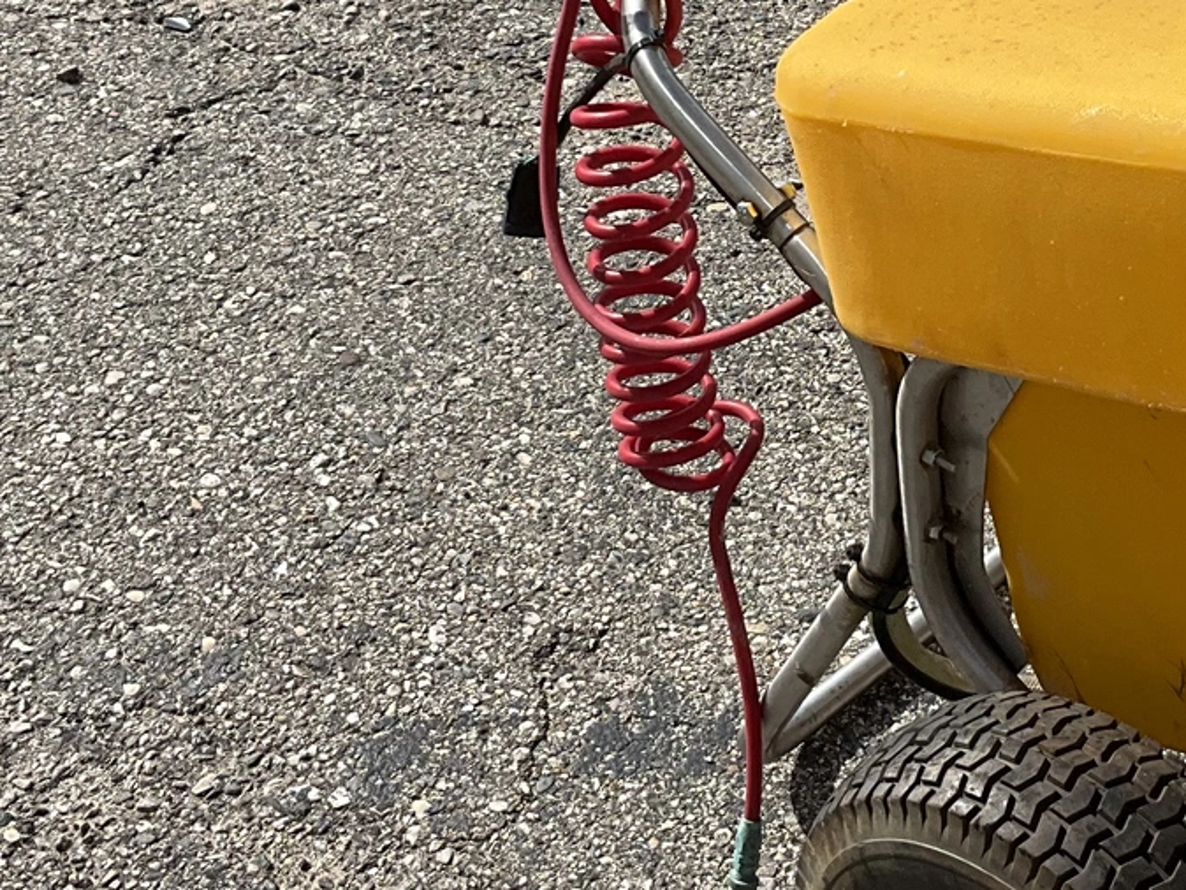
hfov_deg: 22.6
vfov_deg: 17.0
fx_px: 2948
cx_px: 868
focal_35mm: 86
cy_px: 113
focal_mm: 3
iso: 25
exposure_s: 1/1984
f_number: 1.8
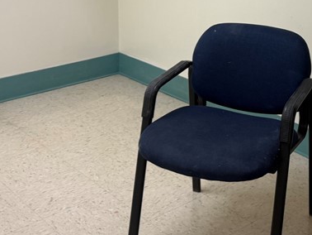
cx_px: 277
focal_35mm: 65
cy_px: -45
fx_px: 586
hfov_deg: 28.7
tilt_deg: -7.9
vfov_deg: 21.1
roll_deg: -2.3
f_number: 1.78
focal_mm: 6.76
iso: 125
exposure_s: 1/60
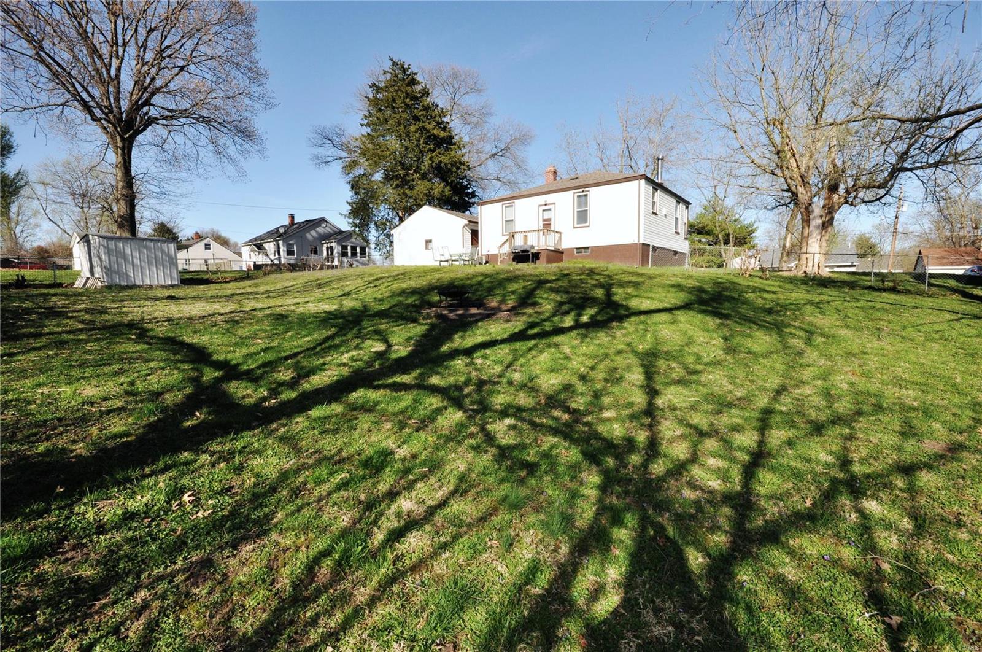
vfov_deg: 77.2
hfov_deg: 100.5
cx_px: 491
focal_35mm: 15
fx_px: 409
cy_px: 326
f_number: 18
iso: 400
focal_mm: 10
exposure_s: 1/200
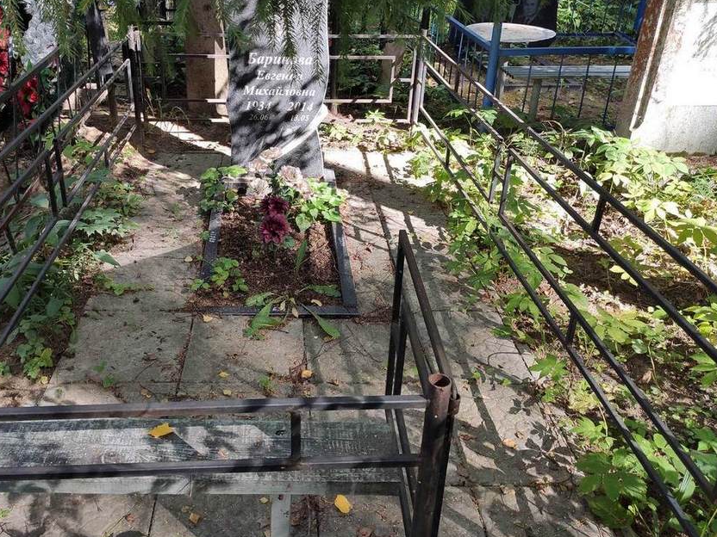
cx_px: 293
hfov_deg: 56.5
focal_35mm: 32
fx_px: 663
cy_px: 215
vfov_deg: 43.9
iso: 126
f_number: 1.75
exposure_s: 1/120
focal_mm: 4.77
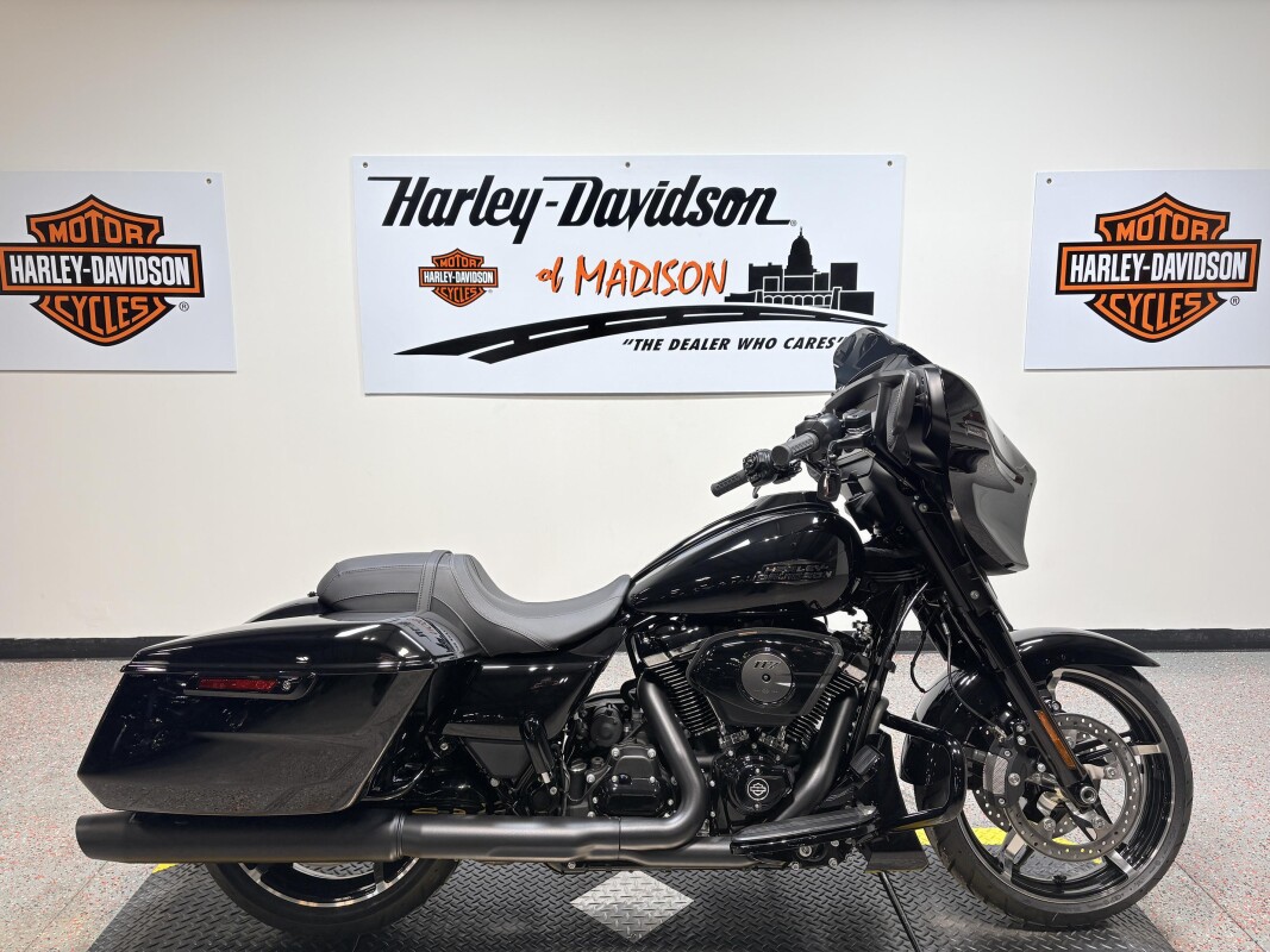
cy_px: 476
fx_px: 954
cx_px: 635
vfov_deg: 53.1
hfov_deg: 67.3
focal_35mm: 26
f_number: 1.6
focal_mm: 5.96
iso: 32
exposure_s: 1/120
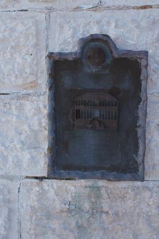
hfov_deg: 34.1
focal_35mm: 39
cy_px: 110
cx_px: 72
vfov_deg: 49.5
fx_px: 259
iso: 200
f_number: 6.3
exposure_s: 1/400
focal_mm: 16
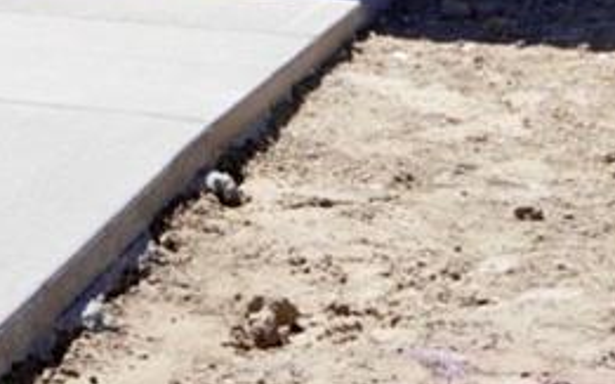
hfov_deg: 11.4
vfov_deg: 6.9
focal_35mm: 169
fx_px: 2832
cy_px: -842
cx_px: -516
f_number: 5
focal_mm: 27
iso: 100
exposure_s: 1/400
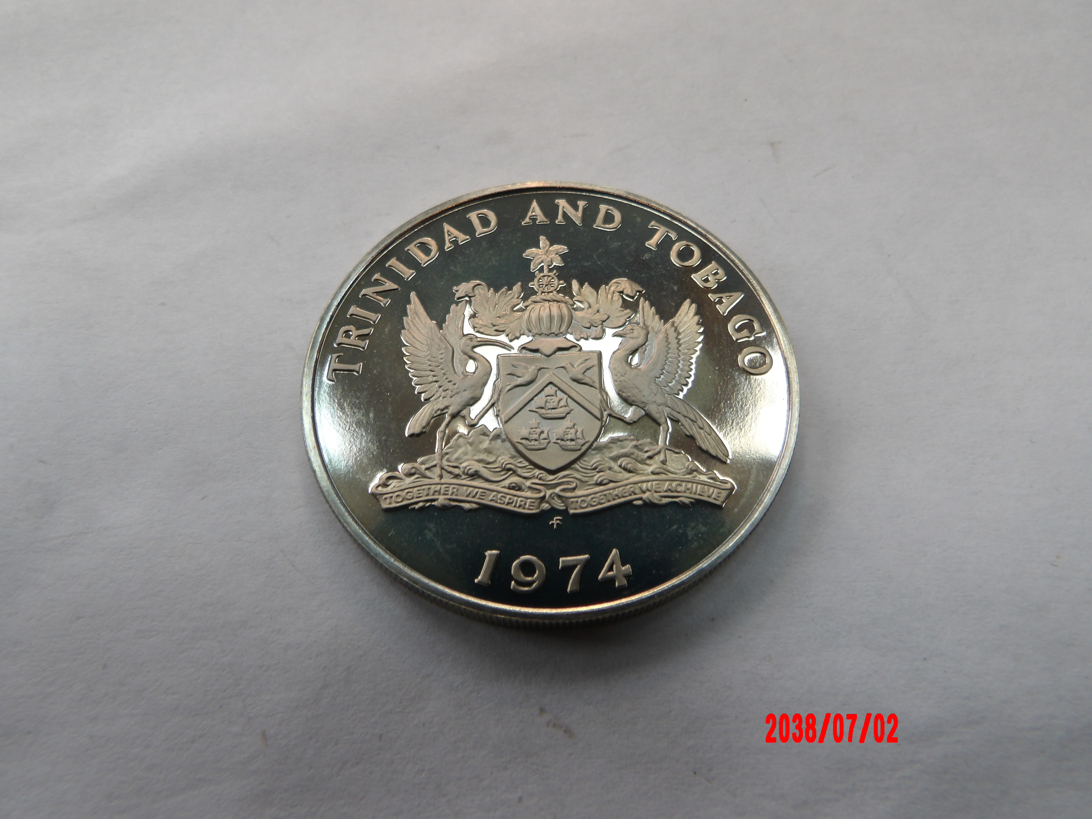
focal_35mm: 23
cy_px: 410
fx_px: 726
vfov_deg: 58.9
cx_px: 546
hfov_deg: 73.9
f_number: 4.1
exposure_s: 1/47
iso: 100
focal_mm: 4.2
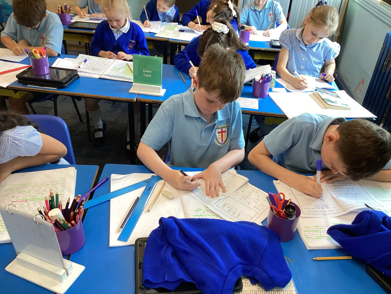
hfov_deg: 58.4
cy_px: 147
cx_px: 196
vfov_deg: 45.4
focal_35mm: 31
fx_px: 350
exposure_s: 1/50
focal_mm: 3.3
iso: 100
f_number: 2.4
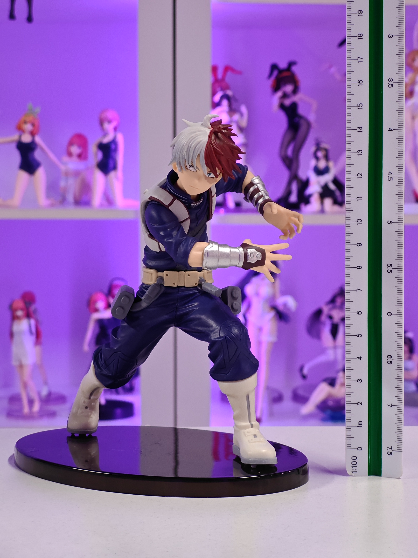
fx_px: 1288
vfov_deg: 24.4
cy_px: 279
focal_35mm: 80
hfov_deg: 18.4
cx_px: 209
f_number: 2.4
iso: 800
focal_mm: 7.48
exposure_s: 1/24
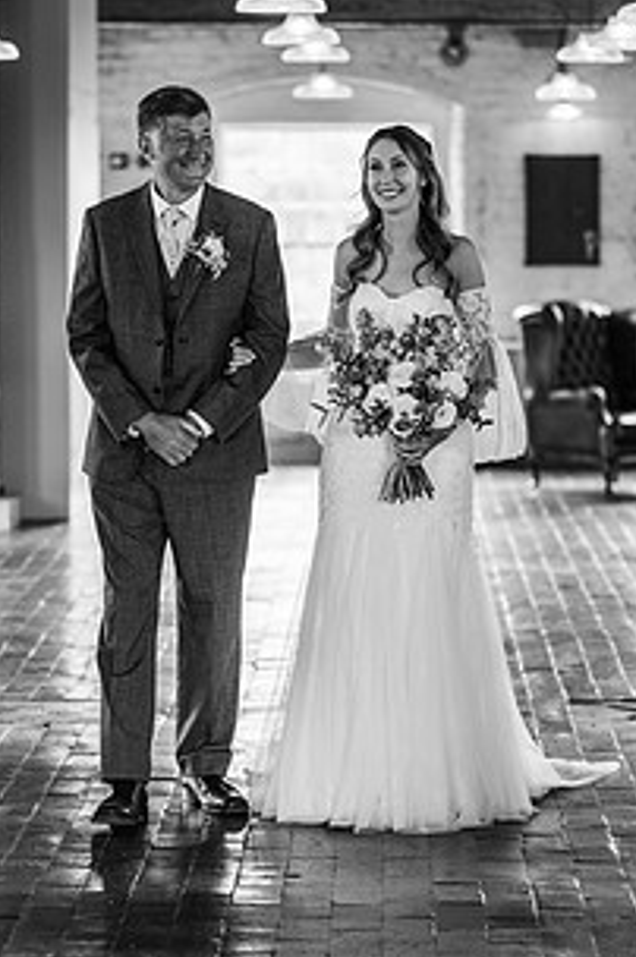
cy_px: 478
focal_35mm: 126
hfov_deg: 10.9
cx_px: 285
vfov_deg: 16.3
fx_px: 3346
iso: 220
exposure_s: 1/200
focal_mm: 85
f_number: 1.8
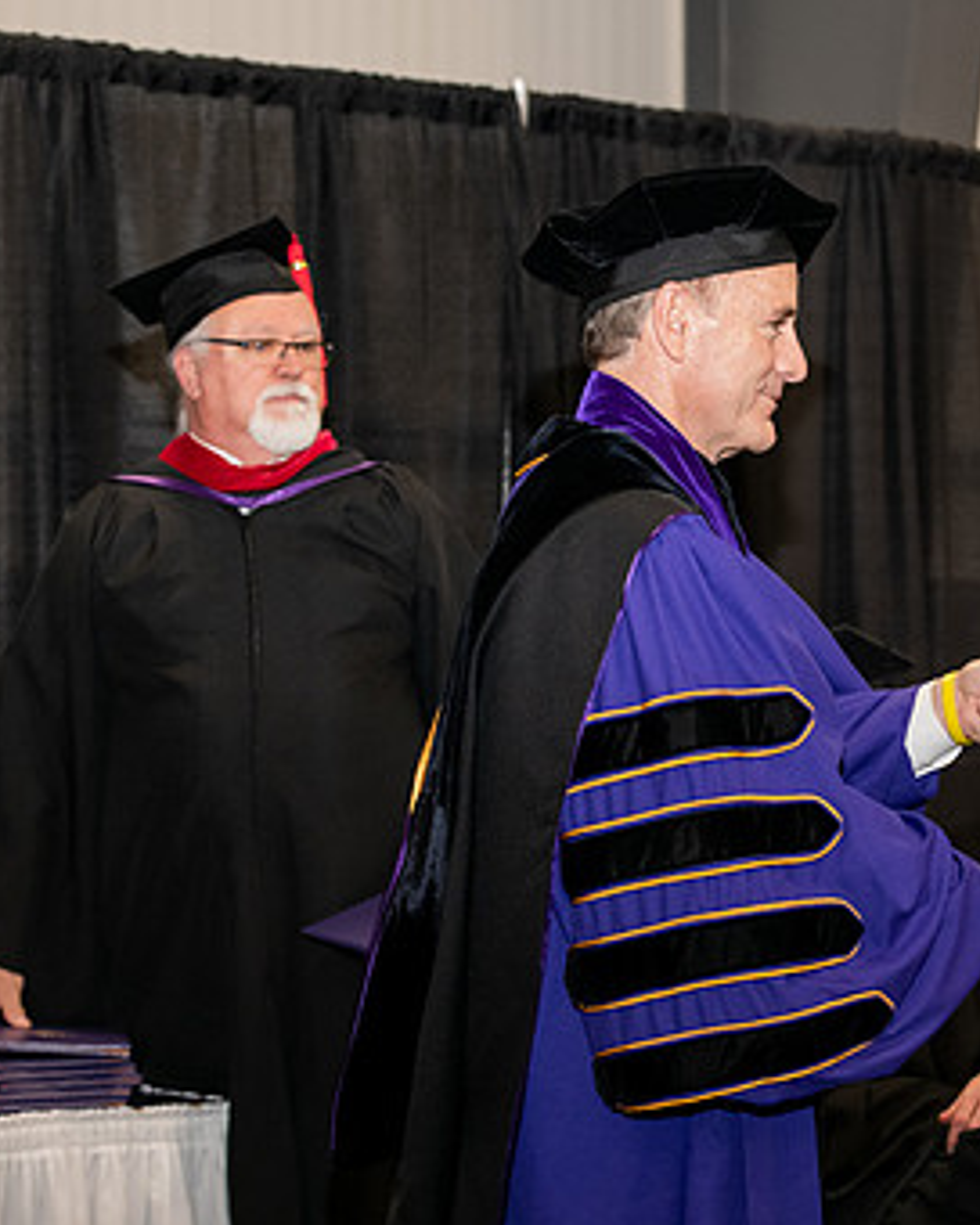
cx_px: 966
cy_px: 578
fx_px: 4061
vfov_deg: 17.2
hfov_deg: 13.6
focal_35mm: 112
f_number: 5
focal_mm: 70
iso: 2000
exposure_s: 1/200
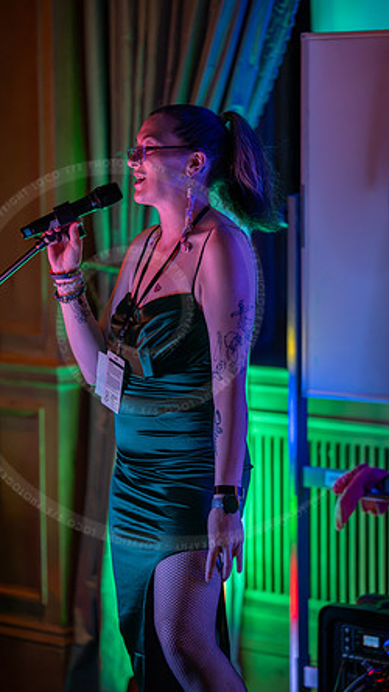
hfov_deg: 8.5
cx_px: 157
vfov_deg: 15.0
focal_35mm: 143
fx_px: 2625
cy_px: 348
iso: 3200
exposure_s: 1/250
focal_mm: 135
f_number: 1.8
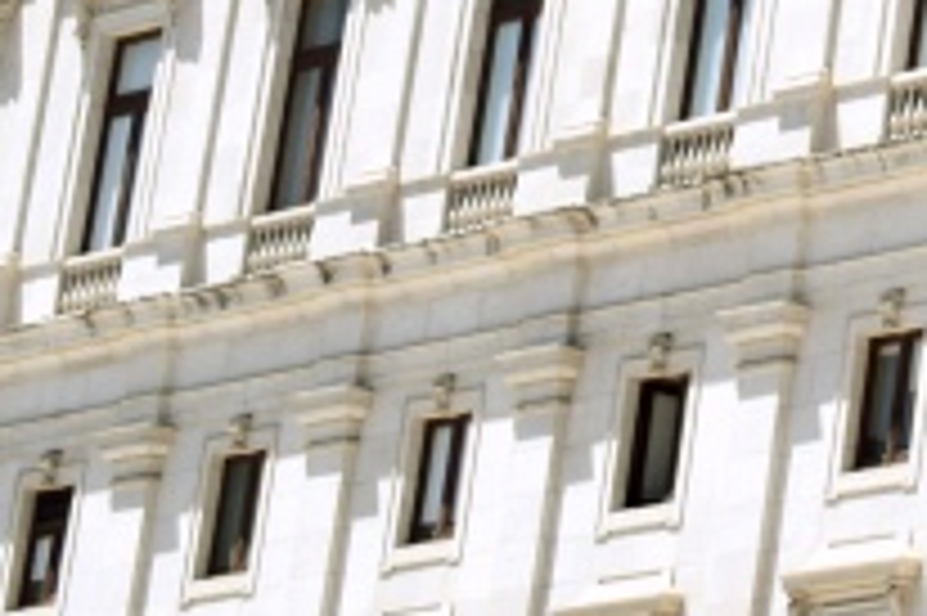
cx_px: 2565
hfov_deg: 6.7
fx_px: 7307
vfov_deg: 4.6
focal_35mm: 284
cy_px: -1151
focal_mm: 30
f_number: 10
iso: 100
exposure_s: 1/200
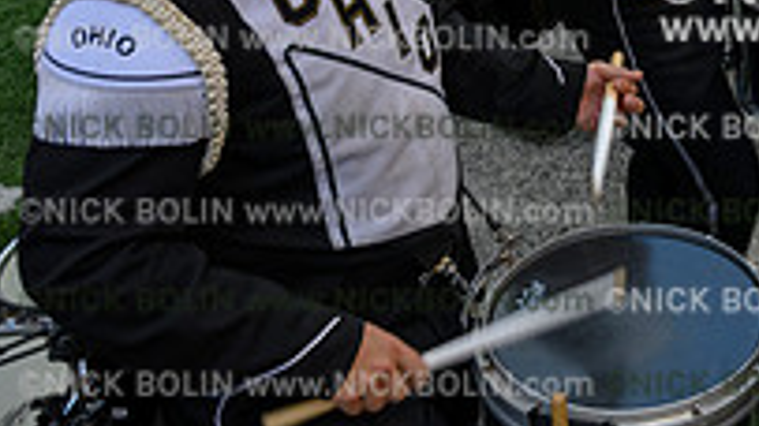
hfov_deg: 26.4
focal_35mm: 72
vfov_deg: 15.9
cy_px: -133
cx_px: 890
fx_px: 1448
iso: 80
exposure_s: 1/100
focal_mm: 24
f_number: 7.1
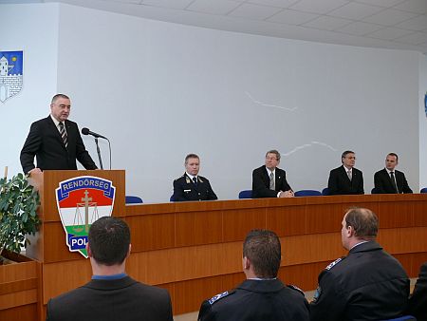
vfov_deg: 40.7
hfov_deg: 52.6
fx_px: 432
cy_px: 160
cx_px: 214
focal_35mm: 35
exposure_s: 1/30
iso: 100
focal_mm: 7.4
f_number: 2.8
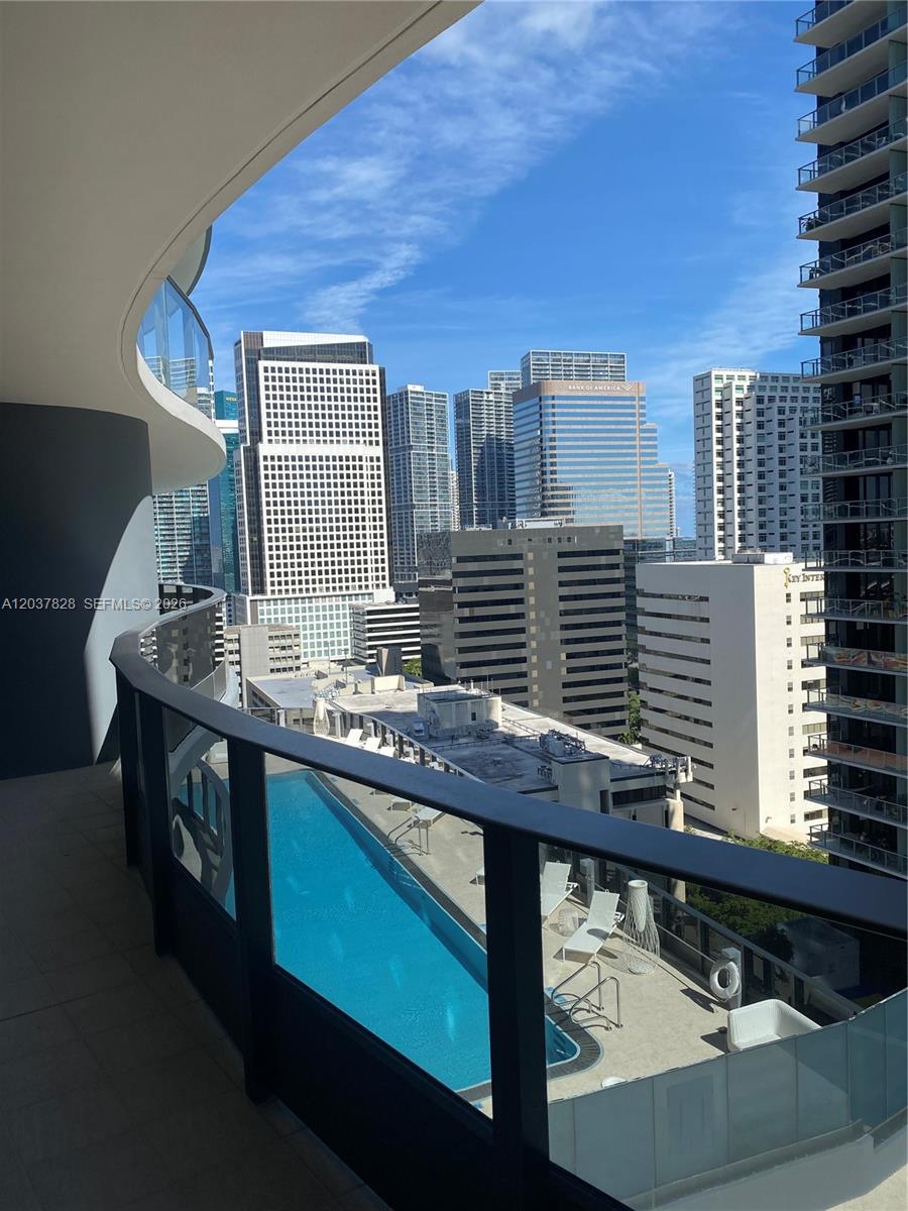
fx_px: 909
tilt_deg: -1.8
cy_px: 606
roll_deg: +1.9
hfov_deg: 53.1
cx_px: 454
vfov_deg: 67.3
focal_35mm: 26
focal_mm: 4.25
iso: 32
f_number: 1.8
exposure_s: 1/3135
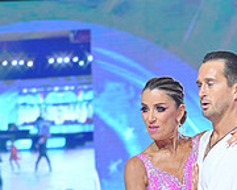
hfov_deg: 6.9
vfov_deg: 5.5
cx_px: 221
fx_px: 1957
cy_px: 319
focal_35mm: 279
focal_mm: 92
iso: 2000
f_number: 4
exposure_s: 1/250
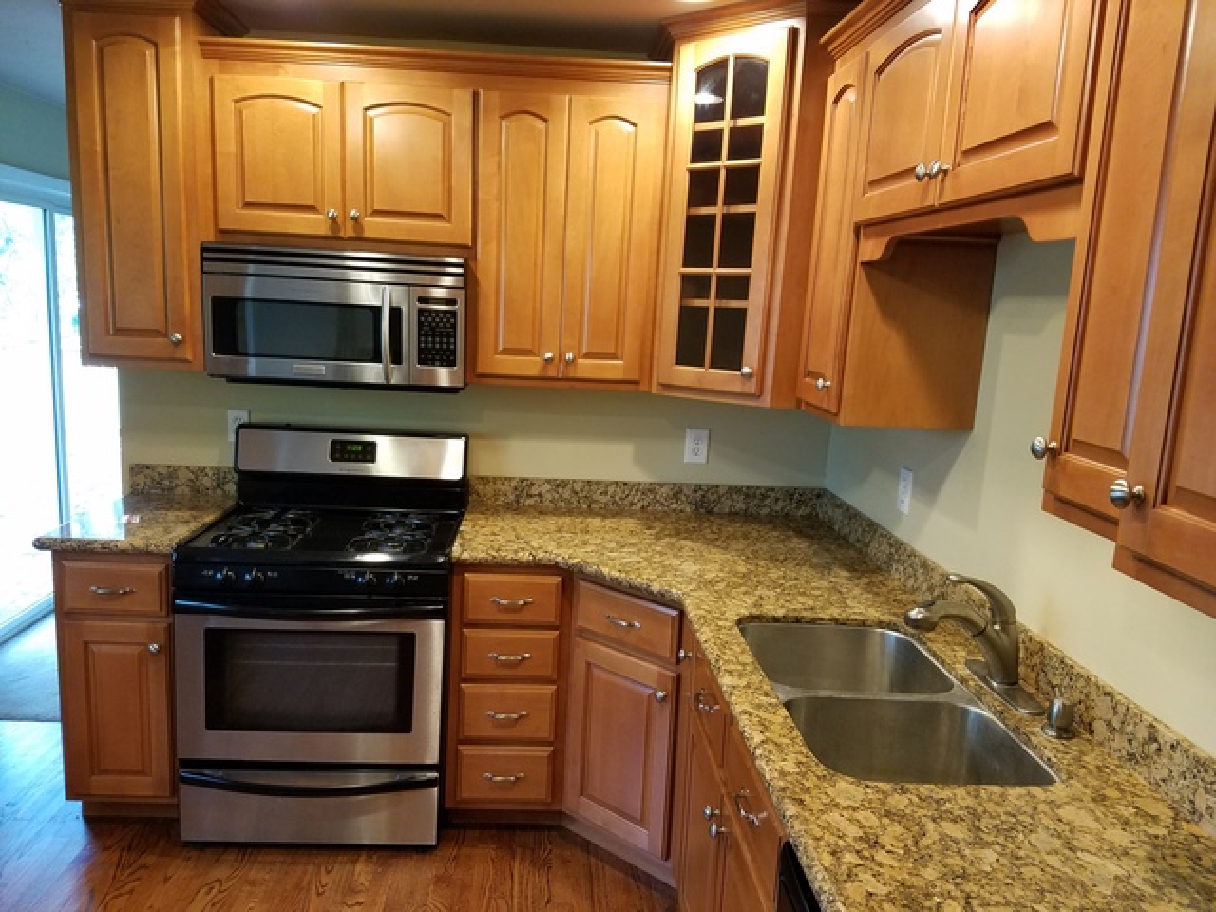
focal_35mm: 26
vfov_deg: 53.1
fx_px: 913
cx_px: 608
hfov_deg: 67.3
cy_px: 456
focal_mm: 4.2
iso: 200
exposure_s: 1/24
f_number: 1.7
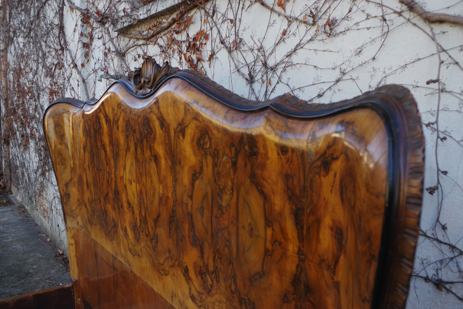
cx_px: 232
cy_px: 154
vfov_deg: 42.3
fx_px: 399
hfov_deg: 60.3
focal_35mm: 31
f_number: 5
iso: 200
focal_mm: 21.25
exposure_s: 1/100
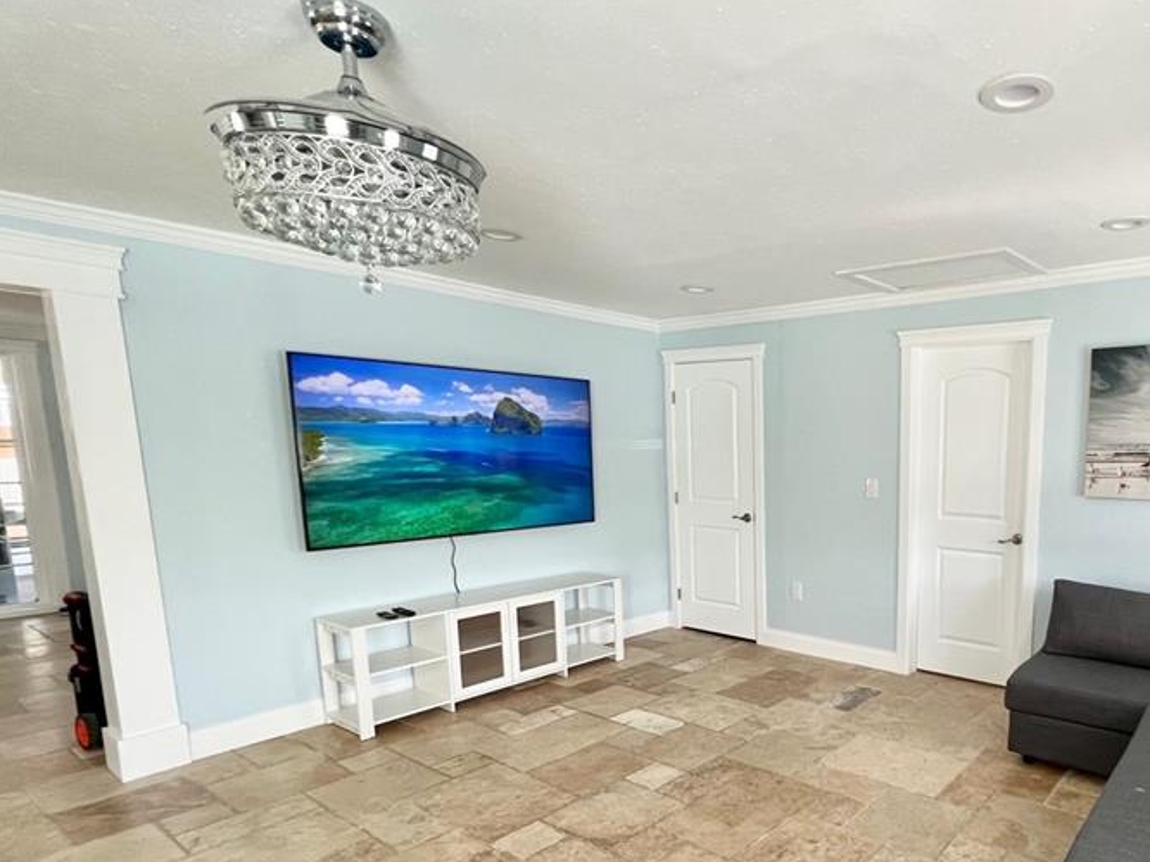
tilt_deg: -8.3
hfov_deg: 76.1
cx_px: 855
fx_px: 664
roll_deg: -0.8
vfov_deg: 64.8
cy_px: 548
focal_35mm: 20
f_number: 1.8
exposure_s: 1/120
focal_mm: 1.57
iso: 200
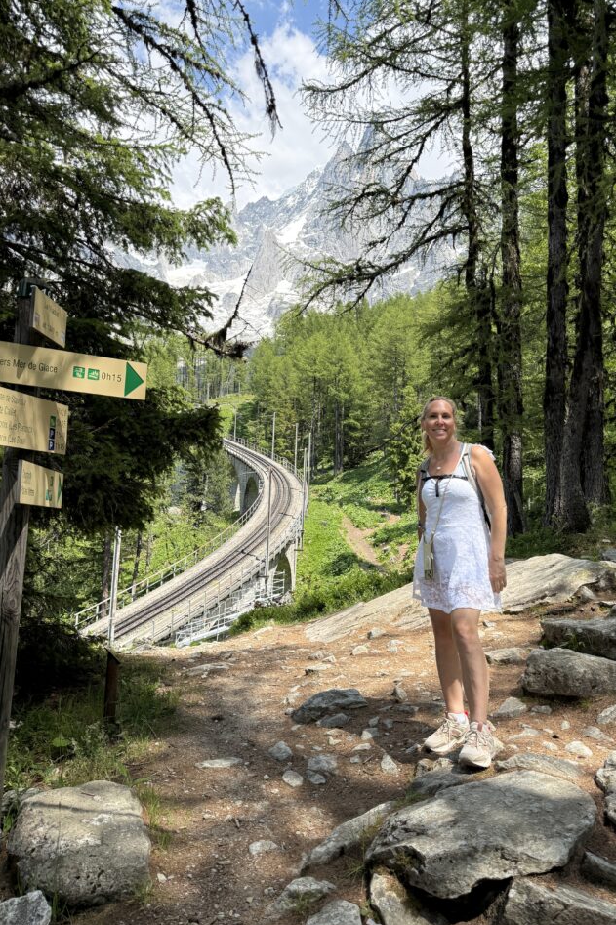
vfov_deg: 67.4
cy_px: 450
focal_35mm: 27
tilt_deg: +6.5
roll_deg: -1.8
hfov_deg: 47.7
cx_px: 358
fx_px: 693
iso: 100
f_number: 1.78
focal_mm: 6.76
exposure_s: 1/2907
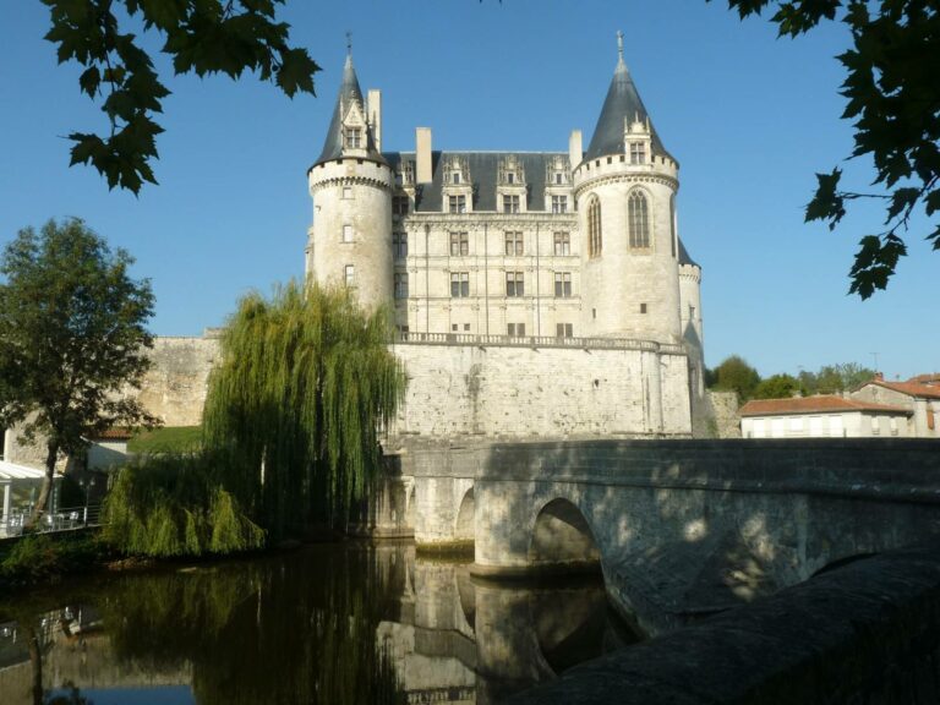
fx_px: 787
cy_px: 352
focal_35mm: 29
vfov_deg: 48.2
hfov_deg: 61.7
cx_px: 470
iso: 100
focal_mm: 4.8
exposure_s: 1/400
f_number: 5.6
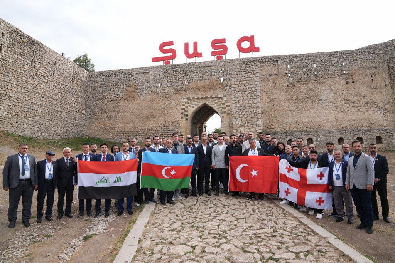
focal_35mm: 24
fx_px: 263
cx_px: 198
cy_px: 132
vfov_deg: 53.1
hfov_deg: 73.7
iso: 200
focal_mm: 24
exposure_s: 1/200
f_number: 6.3
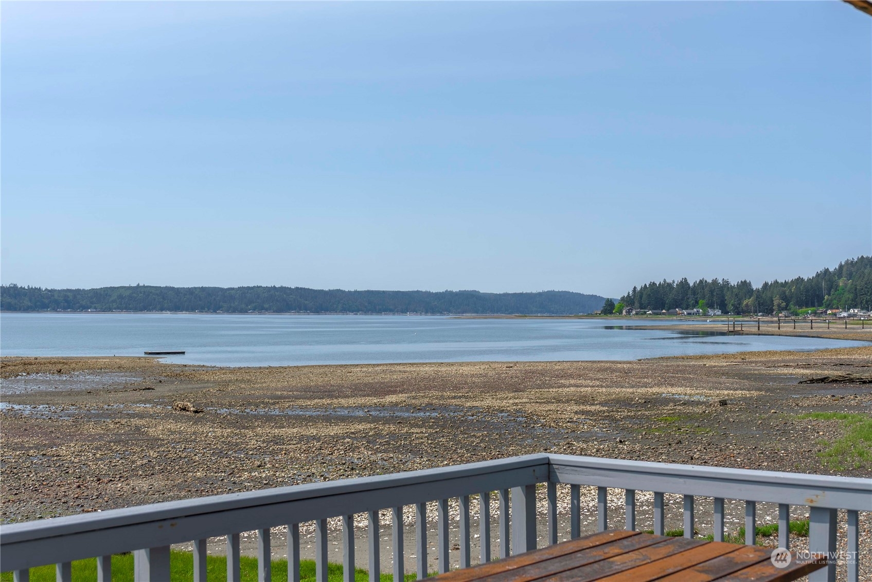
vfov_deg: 28.7
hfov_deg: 41.9
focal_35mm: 47
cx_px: 436
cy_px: 291
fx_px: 1139
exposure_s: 1/500
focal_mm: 47
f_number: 7.1
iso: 80
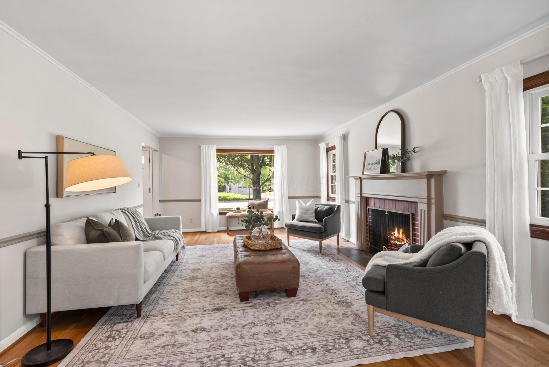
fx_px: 244
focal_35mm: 16
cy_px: 184
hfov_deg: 96.7
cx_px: 274
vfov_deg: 73.8
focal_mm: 16
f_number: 8
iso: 640
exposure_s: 1/8
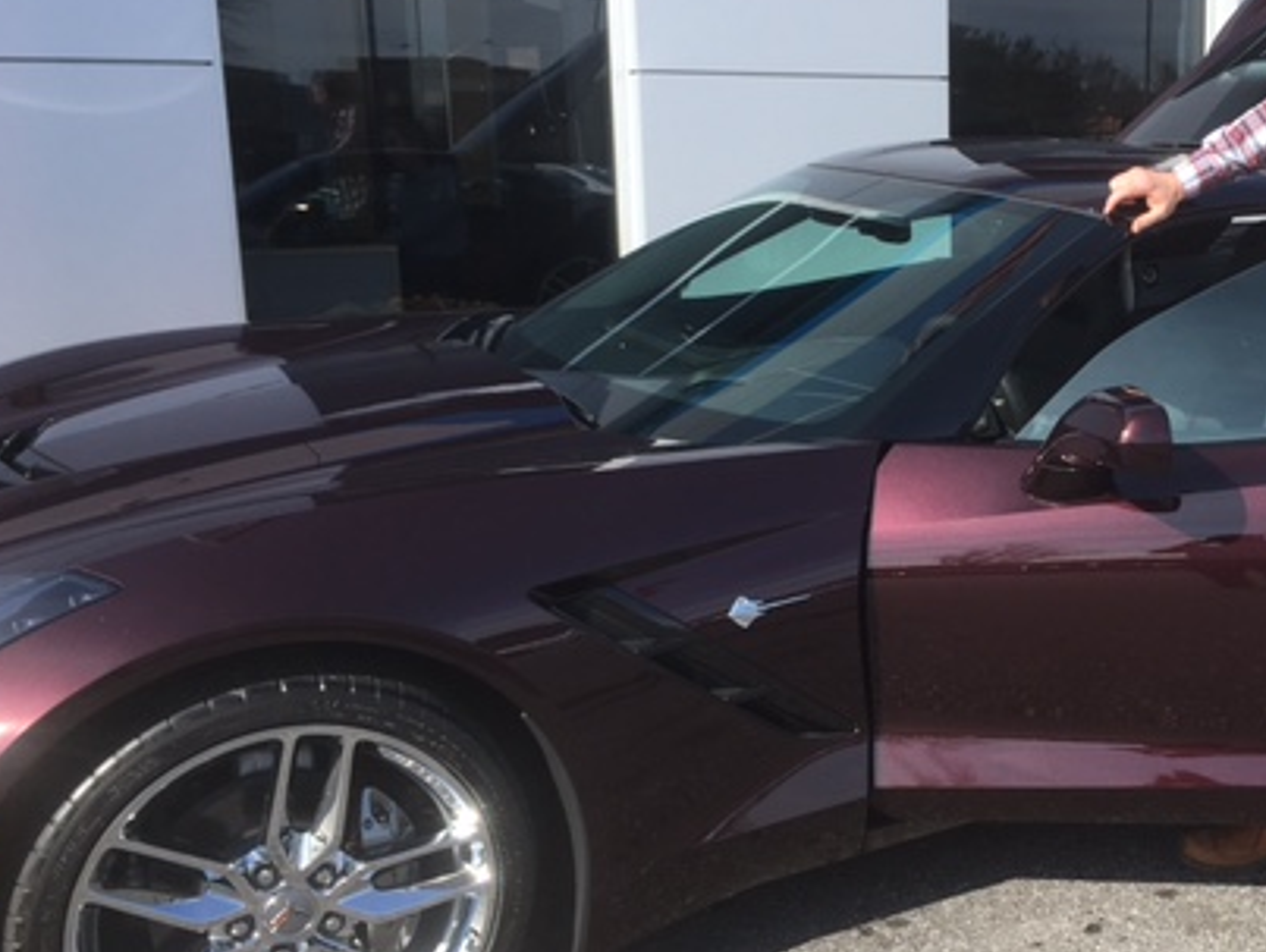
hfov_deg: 40.0
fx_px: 1684
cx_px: 958
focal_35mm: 46
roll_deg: +0.5
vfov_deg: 31.6
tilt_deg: -8.9
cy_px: 506
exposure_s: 1/845
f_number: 2.2
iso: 25
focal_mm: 4.15
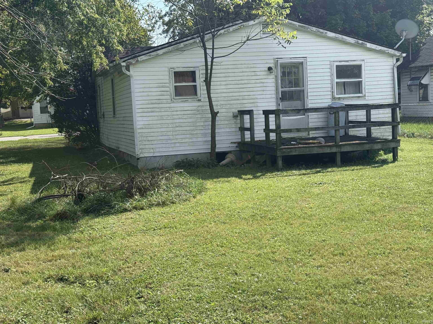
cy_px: 162
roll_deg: +2.6
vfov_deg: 30.3
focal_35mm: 48
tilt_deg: -5.9
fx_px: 600
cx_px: 216
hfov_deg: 39.7
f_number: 1.78
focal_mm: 6.76
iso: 64
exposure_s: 1/2976
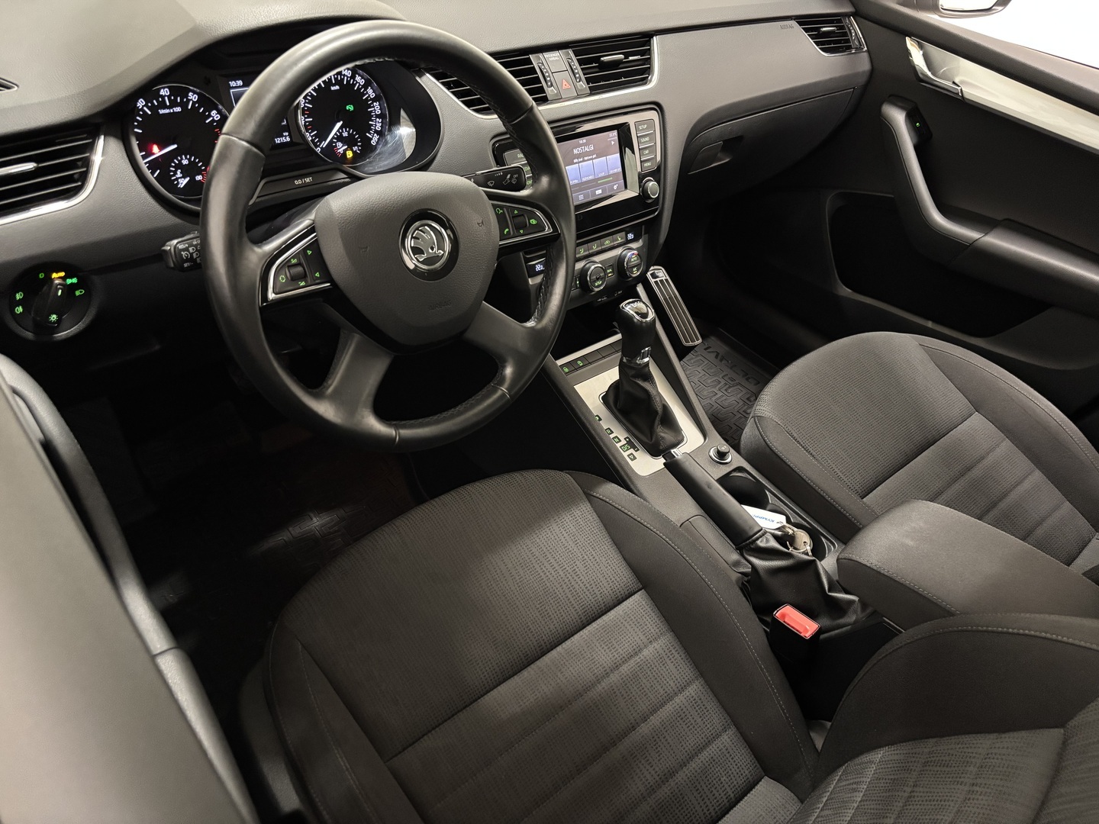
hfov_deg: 67.3
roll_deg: -11.0
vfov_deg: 53.1
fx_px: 825
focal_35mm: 26
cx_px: 550
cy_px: 412
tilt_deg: -40.1
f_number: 1.6
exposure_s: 1/20
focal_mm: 5.96
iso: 1000
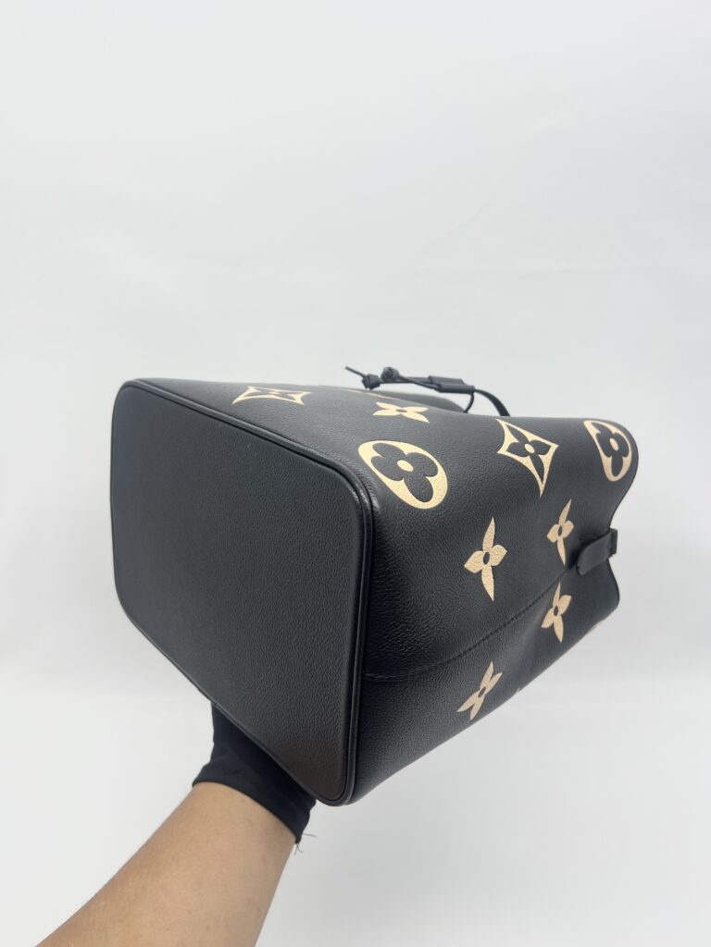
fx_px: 712
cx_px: 356
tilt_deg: -19.3
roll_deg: +0.7
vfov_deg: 67.3
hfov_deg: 53.1
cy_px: 474
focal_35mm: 26
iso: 32
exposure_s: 1/100
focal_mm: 5.7
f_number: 1.5
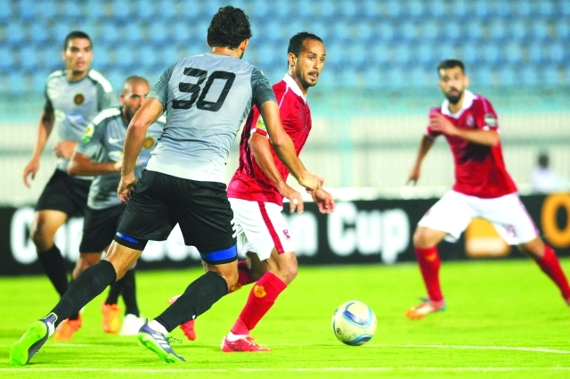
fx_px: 7116
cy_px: 190
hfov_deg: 4.6
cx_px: 285
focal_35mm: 450
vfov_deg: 3.0
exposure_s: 1/500
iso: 1000
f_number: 2.8
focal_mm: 300
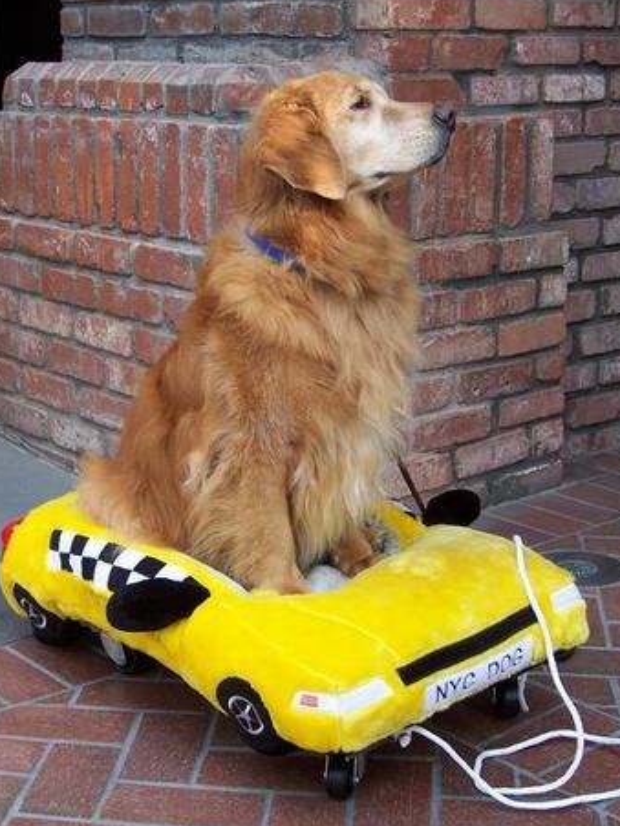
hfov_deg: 23.6
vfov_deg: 31.2
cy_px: 409
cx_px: 303
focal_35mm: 62
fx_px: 1481
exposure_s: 1/200
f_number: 3.6
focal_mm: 9.6
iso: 80
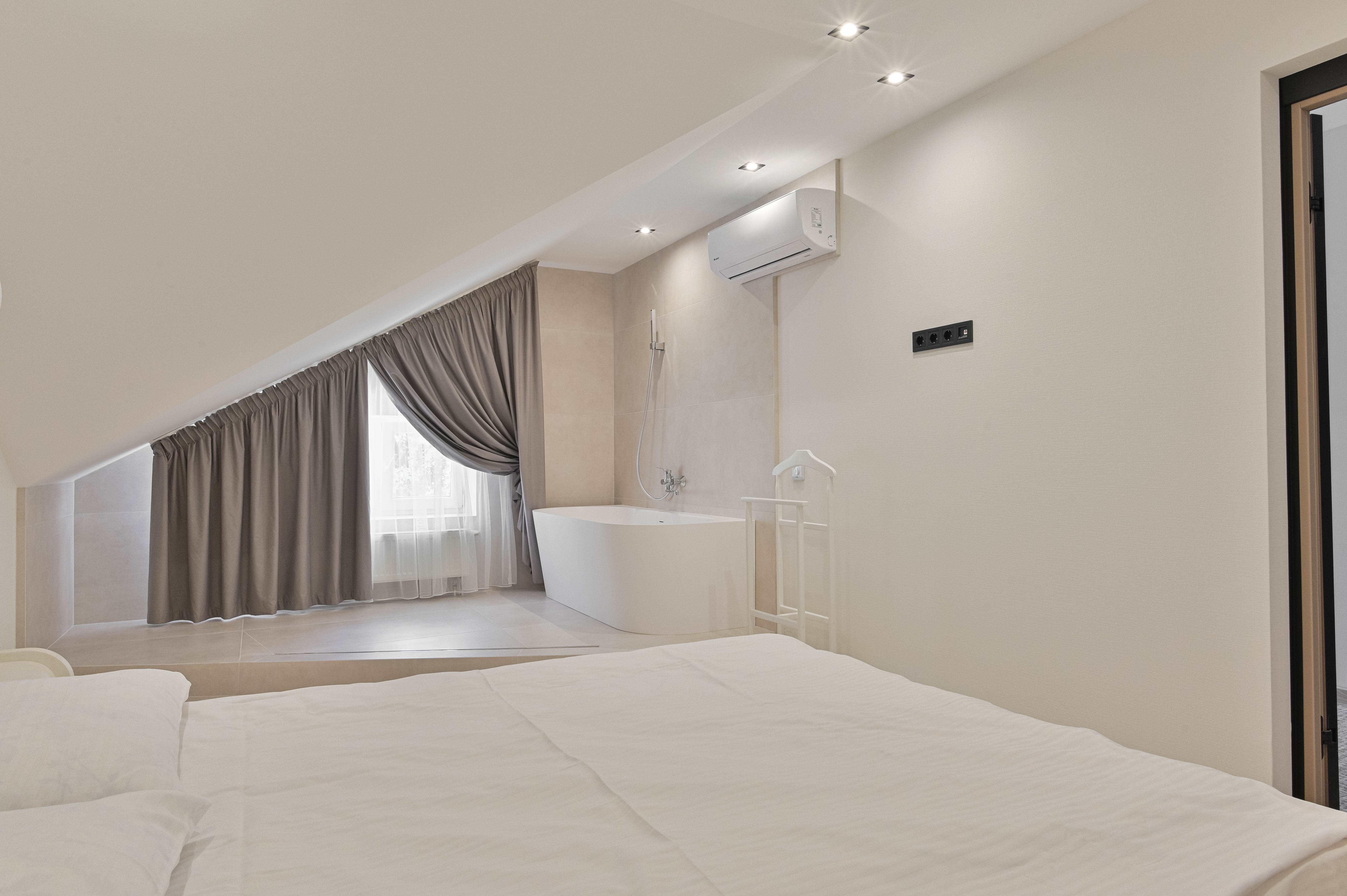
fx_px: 748
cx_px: 674
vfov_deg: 61.9
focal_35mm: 20
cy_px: 448
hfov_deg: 84.0
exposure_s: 1/25
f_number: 10
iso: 2000
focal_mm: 20
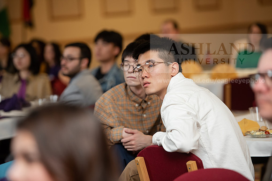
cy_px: 90
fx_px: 1171
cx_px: 136
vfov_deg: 8.9
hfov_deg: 13.2
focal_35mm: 155
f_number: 3.2
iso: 1250
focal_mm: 155
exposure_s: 1/200
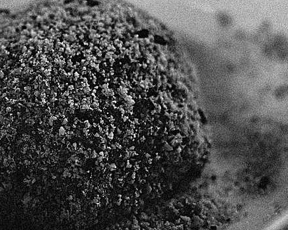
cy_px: 85
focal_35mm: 84
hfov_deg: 22.2
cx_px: 34
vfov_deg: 18.3
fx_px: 716
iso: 2000
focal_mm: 18.3
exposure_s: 1/30
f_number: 2.8
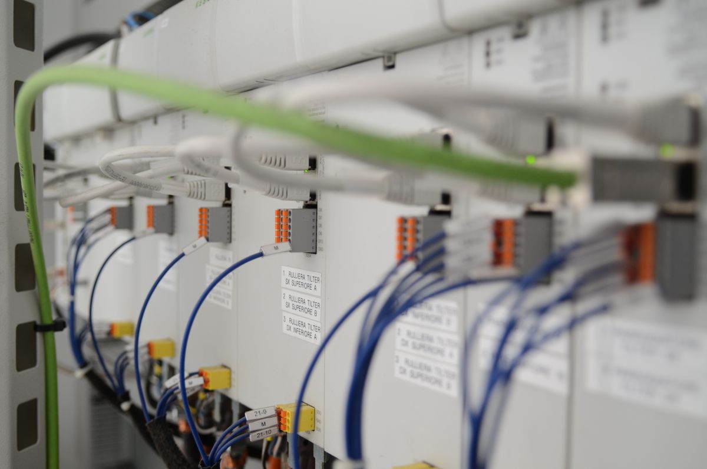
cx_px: 354
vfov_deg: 30.7
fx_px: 853
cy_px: 234
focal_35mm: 44
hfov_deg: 45.0
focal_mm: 29
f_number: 3.5
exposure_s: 1/40
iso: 400
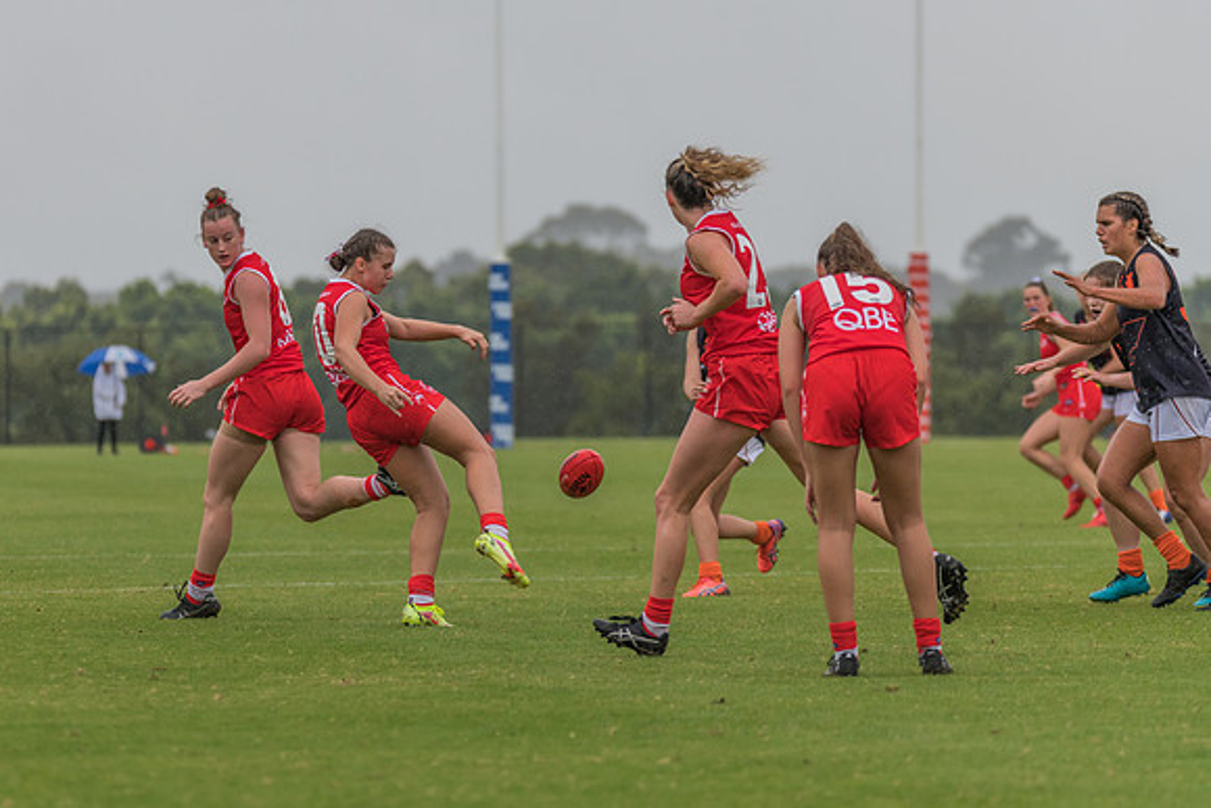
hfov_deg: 6.7
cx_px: 498
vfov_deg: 4.5
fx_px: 10297
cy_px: 387
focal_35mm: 306
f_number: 5.6
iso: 500
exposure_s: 1/1250
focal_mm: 260
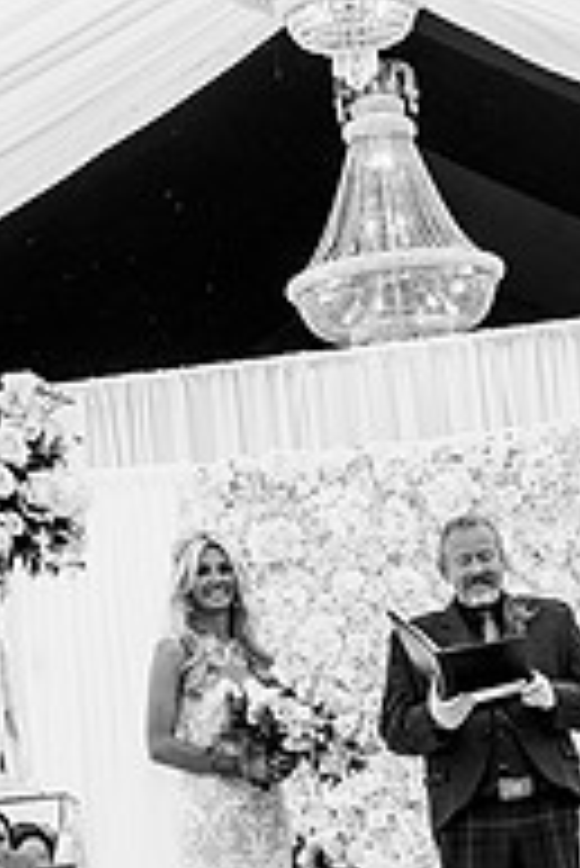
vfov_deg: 12.5
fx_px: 3932
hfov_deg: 8.4
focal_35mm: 163
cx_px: 486
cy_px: 855
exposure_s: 1/250
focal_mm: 70
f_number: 5.6
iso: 640
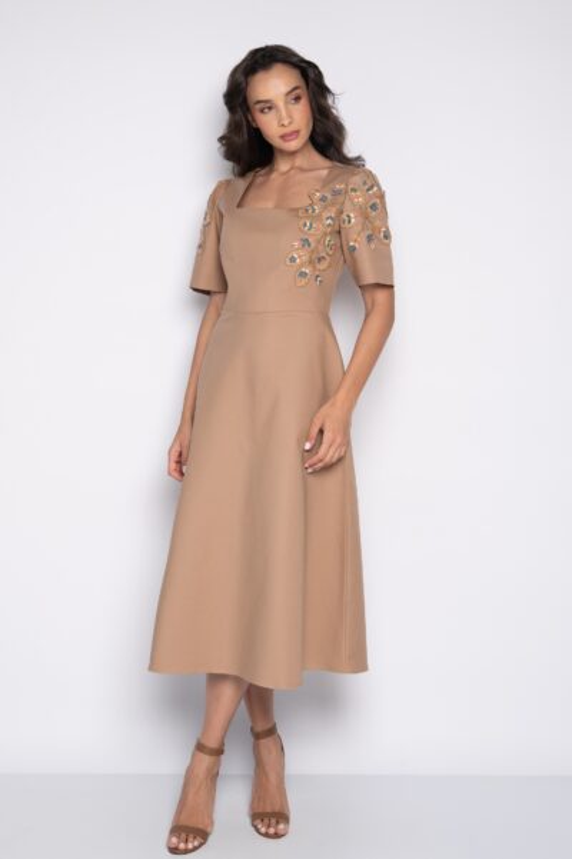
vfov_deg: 41.1
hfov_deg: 28.0
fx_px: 1145
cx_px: 286
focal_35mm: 48
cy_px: 430
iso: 400
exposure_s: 1/125
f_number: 8
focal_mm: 48
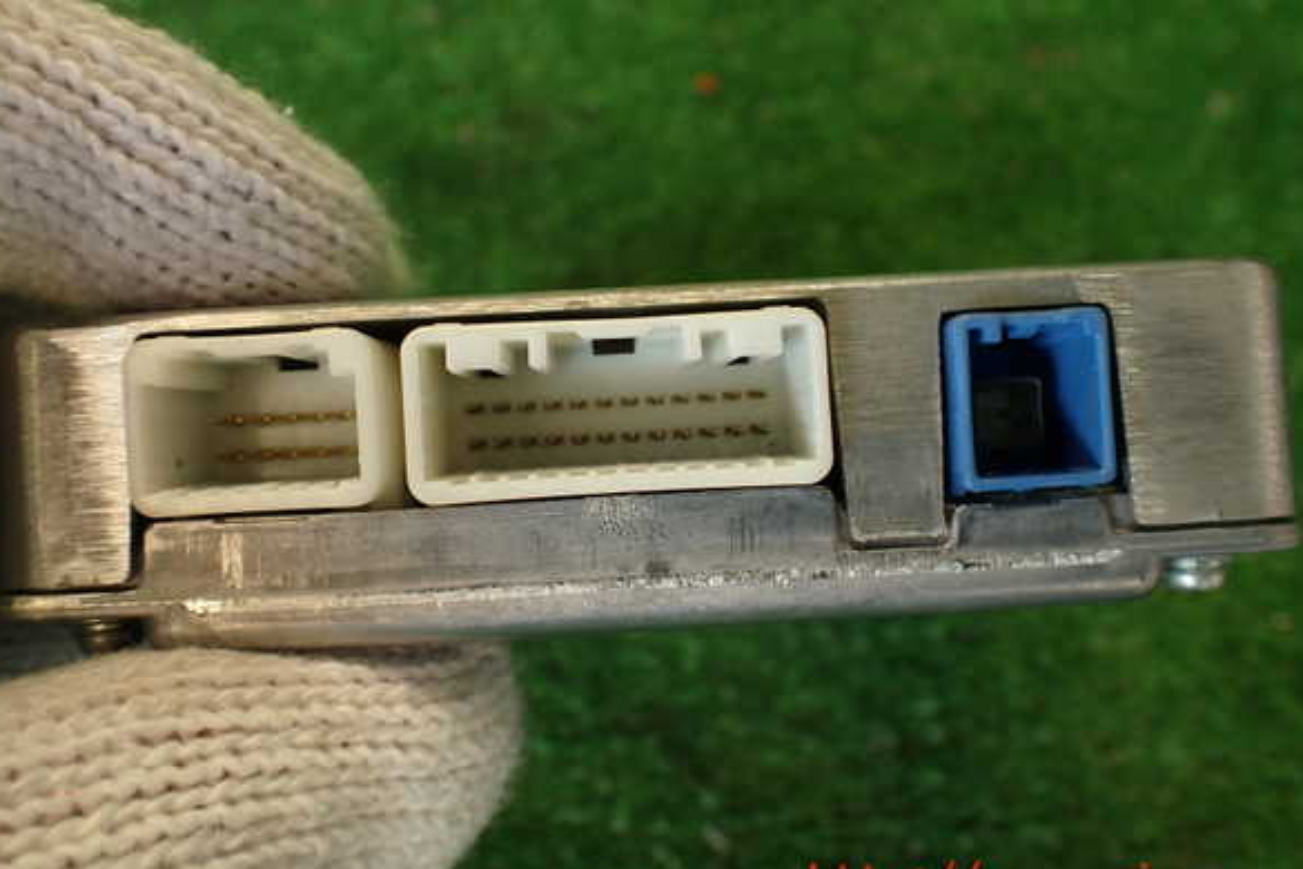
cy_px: 412
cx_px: 644
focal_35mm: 32
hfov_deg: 58.7
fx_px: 1158
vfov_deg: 41.1
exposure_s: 1/60
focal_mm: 5.4
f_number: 2.3
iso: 160
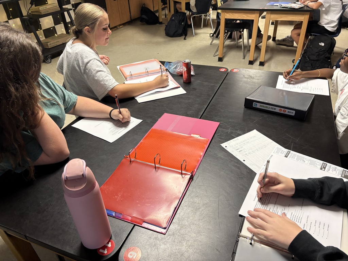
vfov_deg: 53.1
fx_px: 261
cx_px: 174
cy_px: 130
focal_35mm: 26
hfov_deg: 67.3
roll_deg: +2.4
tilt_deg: -34.9
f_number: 1.6
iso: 200
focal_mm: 5.96
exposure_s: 1/60
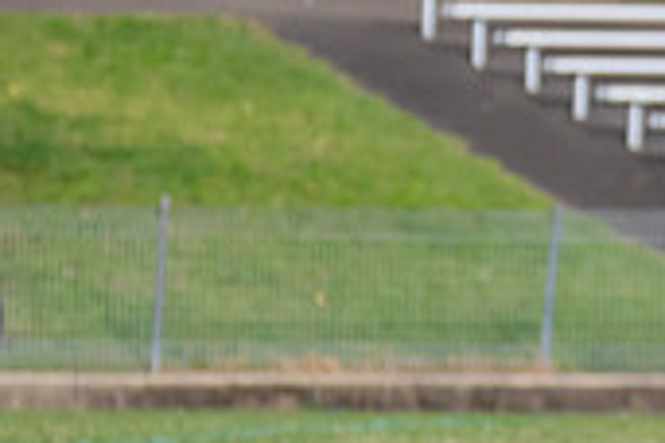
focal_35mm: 1123
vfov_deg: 1.2
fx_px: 20743
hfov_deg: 1.8
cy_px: 66
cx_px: 1019
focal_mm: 300
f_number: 8
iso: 800
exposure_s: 1/1600
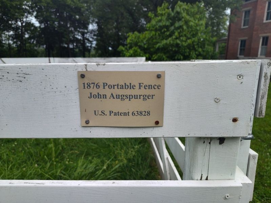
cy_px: 102
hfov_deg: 73.9
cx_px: 136
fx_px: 180
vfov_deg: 58.9
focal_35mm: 23
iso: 100
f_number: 1.8
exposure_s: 1/365
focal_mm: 5.56
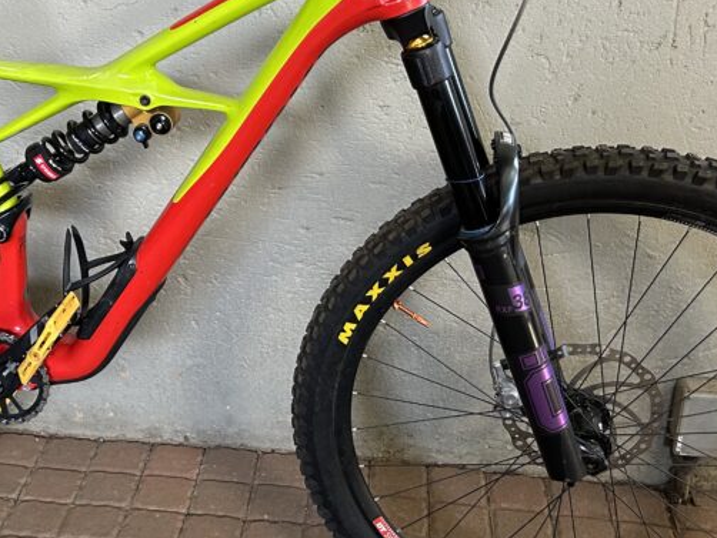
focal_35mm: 53
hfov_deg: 35.6
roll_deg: +0.5
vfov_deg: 27.5
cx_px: 204
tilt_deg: -23.8
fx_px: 1098
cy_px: 288
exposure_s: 1/60
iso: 200
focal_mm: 5.7
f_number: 1.5
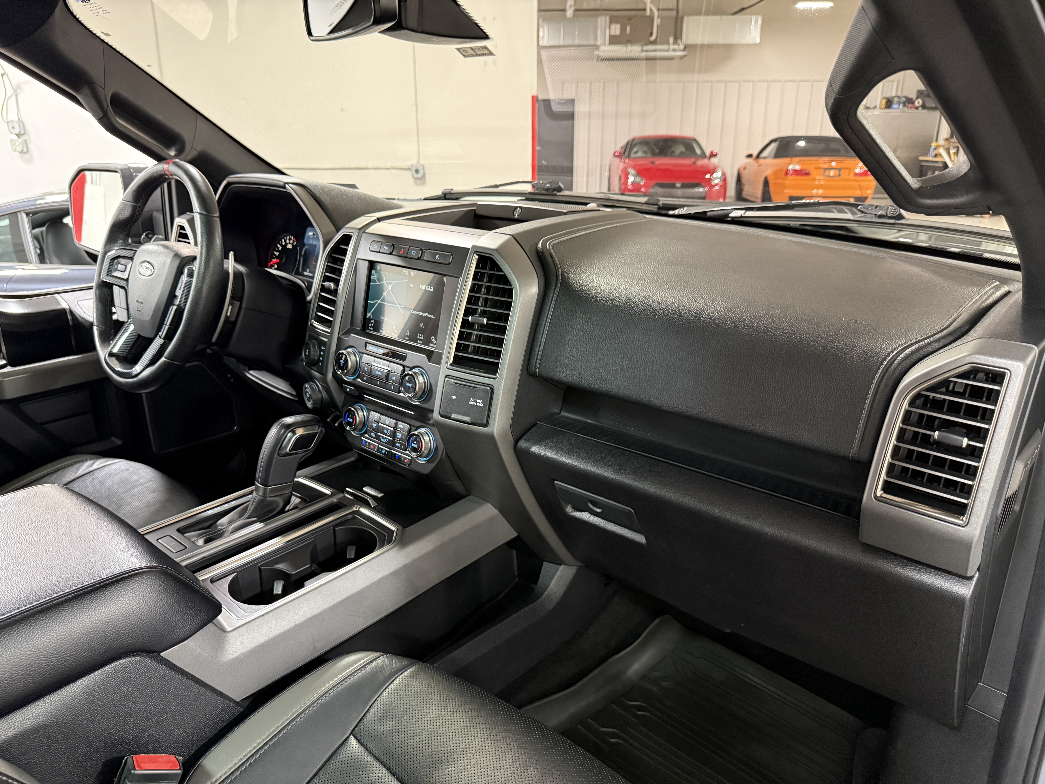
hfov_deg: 71.6
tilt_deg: -20.1
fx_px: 725
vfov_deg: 56.8
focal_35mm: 24
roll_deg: +0.4
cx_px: 522
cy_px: 392
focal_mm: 6.76
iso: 800
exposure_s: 1/60
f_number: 1.78
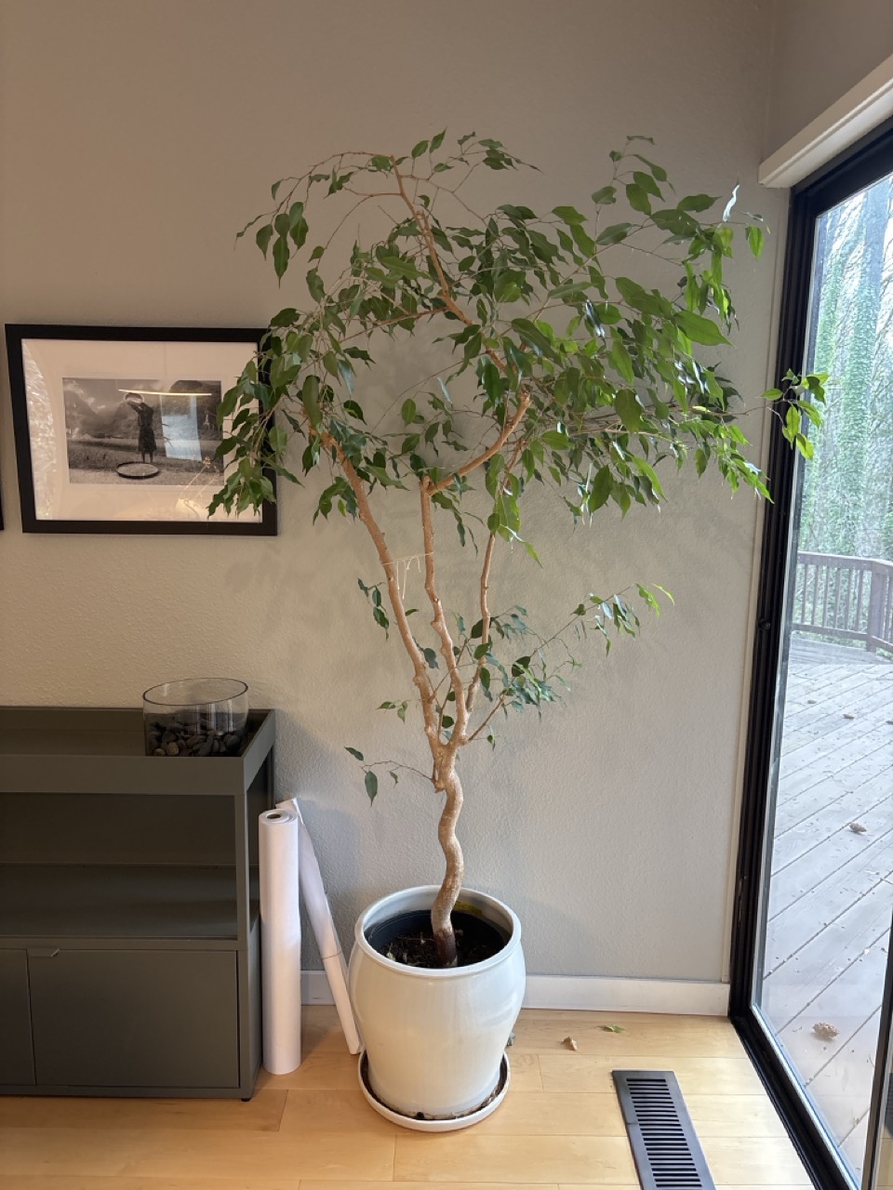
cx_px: 446
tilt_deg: -9.4
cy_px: 595
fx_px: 894
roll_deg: -1.7
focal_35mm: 26
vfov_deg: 67.3
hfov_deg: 53.1
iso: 160
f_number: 1.6
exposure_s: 1/60
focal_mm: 5.96
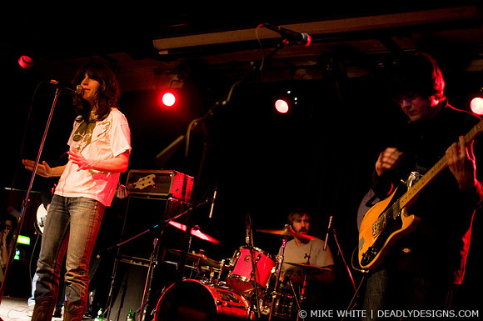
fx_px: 603
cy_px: 160
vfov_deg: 29.8
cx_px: 242
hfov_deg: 43.7
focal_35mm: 45
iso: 1000
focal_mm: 30
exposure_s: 1/40
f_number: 1.6
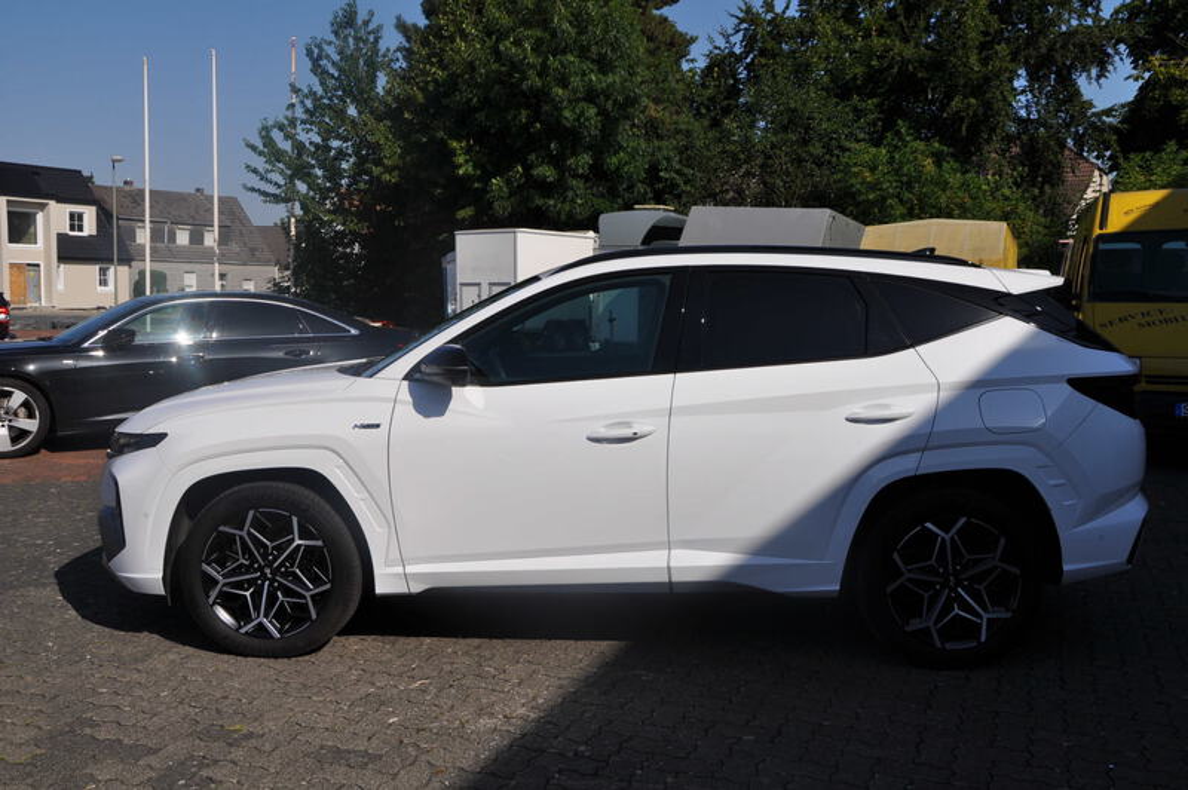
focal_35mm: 36
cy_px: 395
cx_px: 594
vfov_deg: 36.8
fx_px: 1187
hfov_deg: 53.2
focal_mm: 24
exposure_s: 1/500
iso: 200
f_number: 11
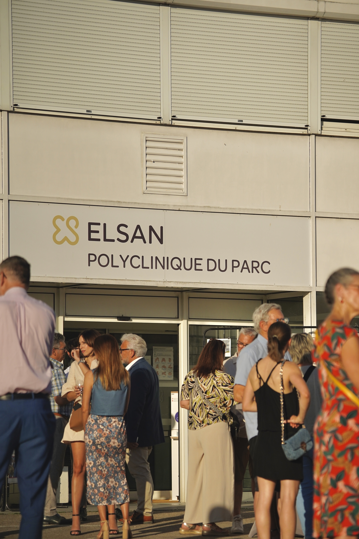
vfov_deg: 13.7
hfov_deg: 9.1
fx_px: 2244
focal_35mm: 150
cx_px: 180
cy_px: 270
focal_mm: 150
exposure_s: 1/8000
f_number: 5.6
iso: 800
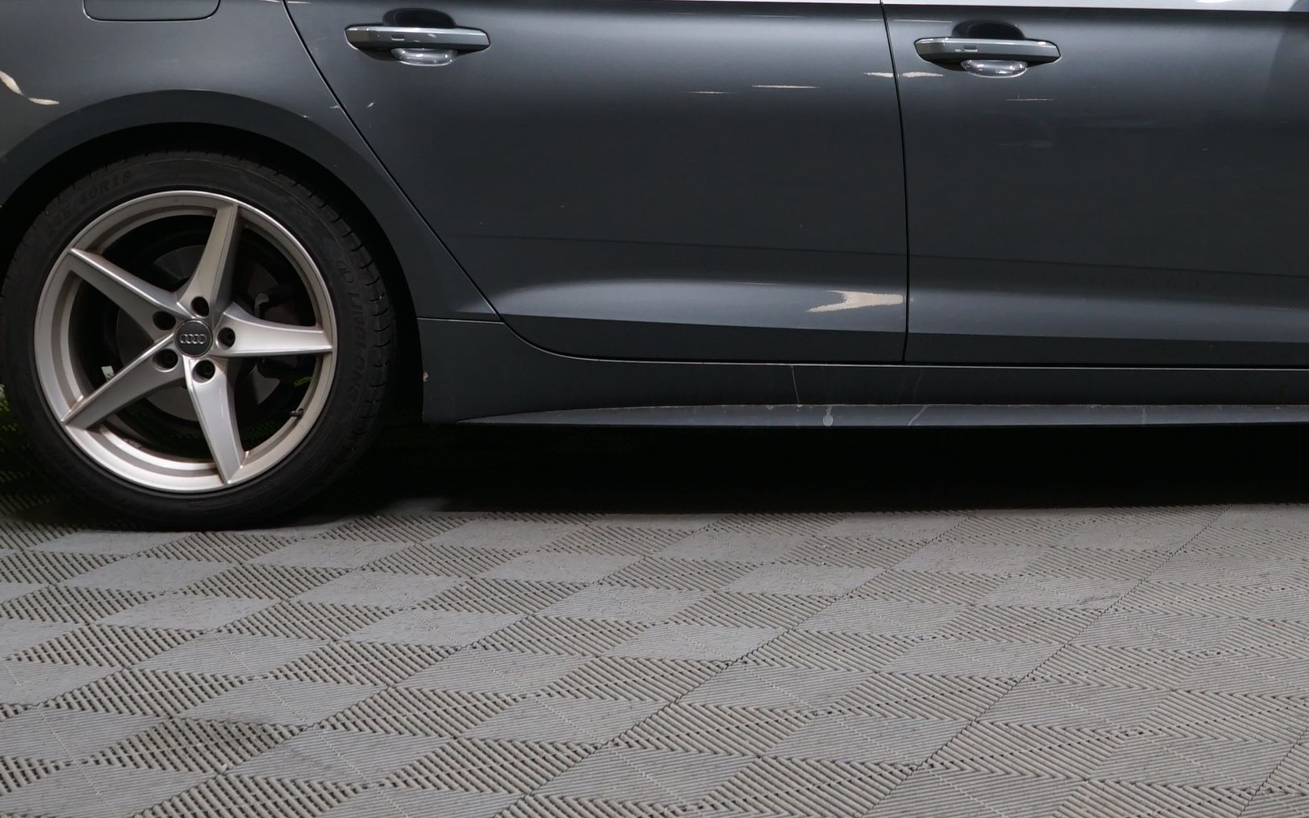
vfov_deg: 15.9
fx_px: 2889
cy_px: 112
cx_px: 1026
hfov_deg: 25.1
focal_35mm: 81
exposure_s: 1/40
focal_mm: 33
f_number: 4.5
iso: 400
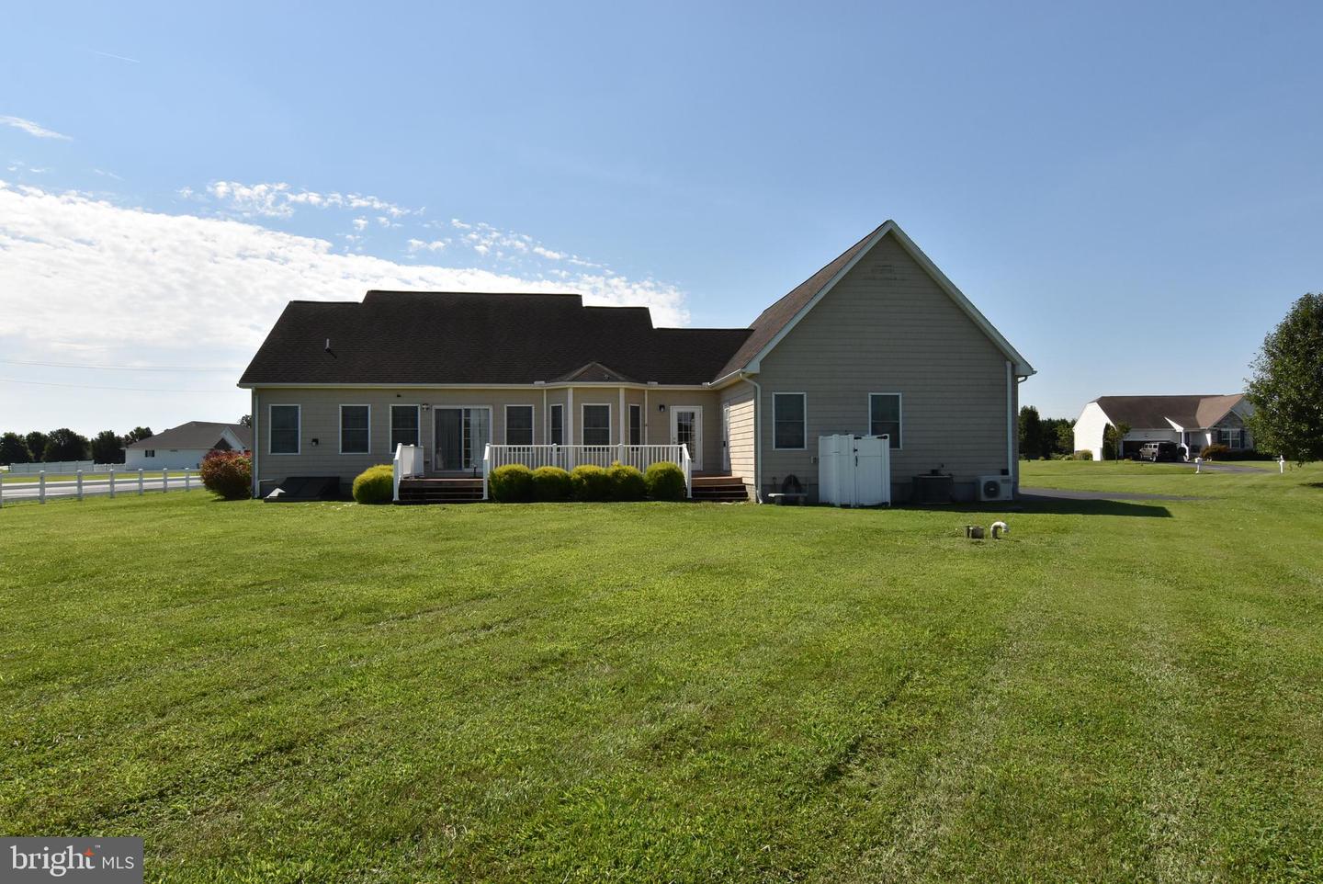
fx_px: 827
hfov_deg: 77.3
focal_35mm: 22
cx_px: 662
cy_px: 442
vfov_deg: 56.2
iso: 800
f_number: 16
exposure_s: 1/1000
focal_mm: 15
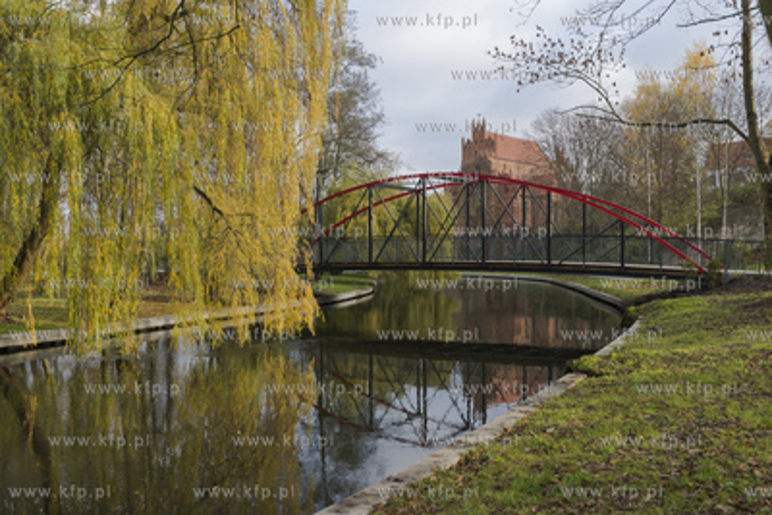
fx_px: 751
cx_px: 386
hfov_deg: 54.4
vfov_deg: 37.9
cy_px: 258
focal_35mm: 35
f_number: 4
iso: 400
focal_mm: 35
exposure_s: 1/640
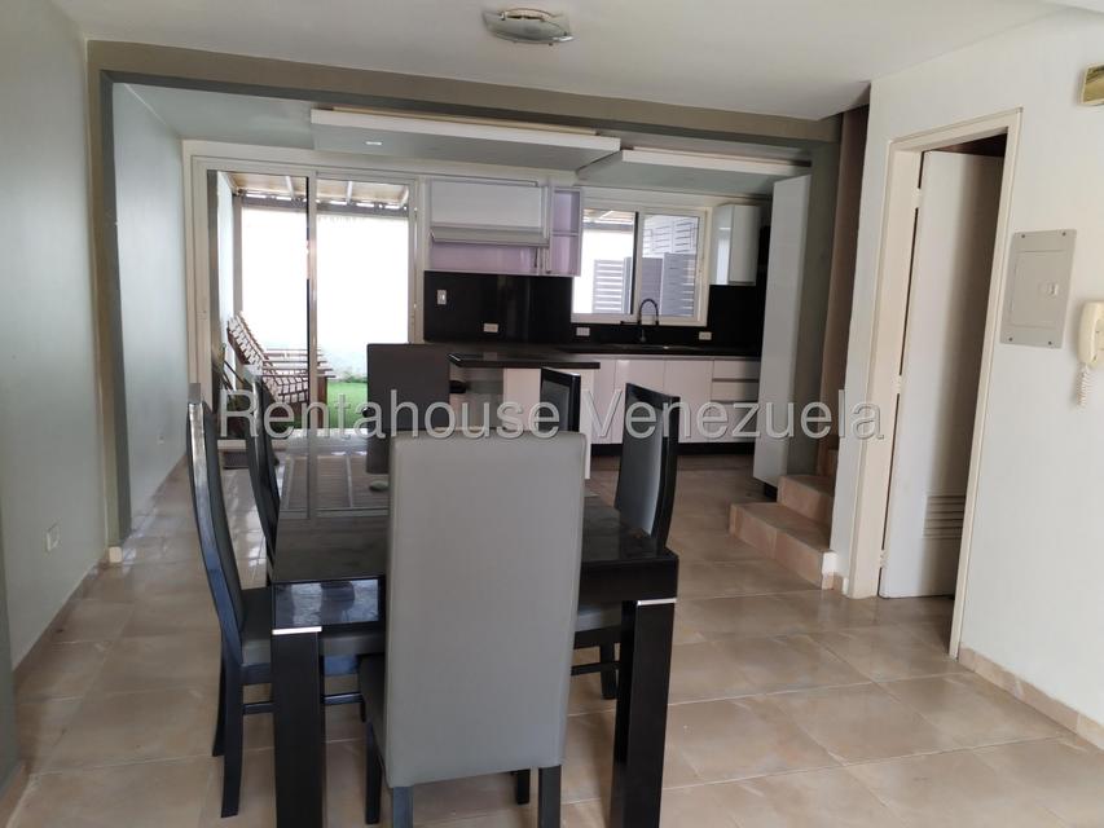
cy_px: 414
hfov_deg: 61.7
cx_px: 552
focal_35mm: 29
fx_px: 925
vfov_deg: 48.2
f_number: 1.8
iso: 387
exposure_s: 1/50
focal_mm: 4.75
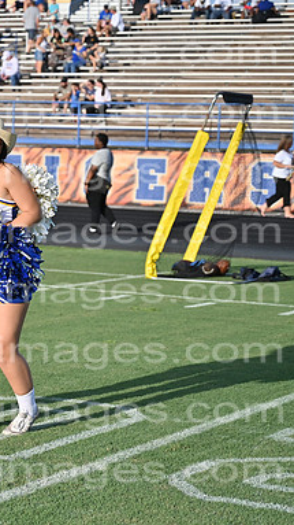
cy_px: 263
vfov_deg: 19.3
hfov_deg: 10.8
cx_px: -26
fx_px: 1541
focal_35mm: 111
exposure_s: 1/8000
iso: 500
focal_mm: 70
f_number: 4
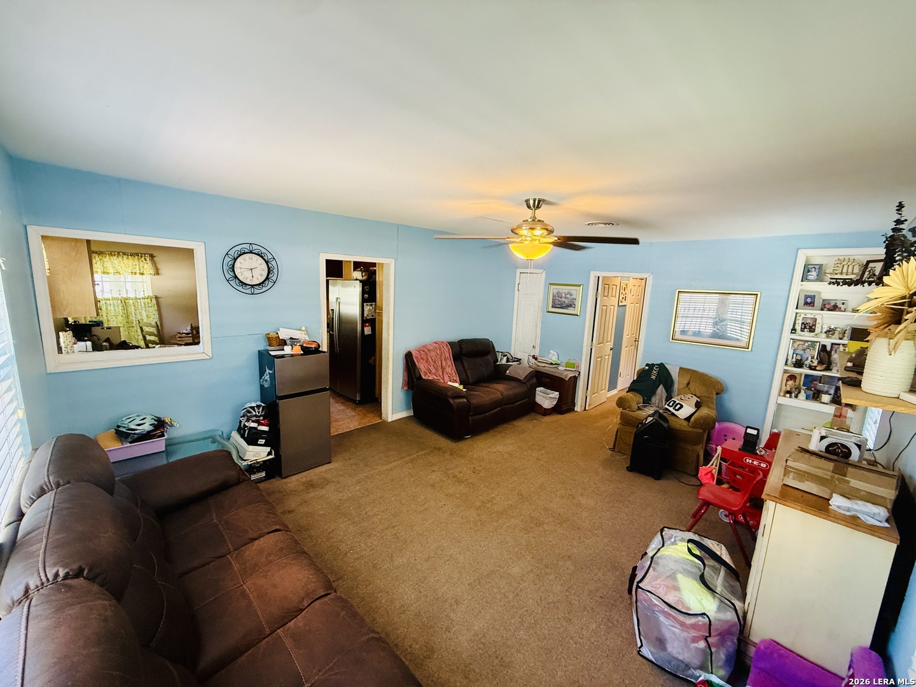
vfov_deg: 85.7
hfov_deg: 102.1
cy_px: 344
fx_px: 370
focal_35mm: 14
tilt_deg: -9.1
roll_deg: -2.3
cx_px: 458
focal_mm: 2.22
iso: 250
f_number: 2.2
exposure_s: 1/60
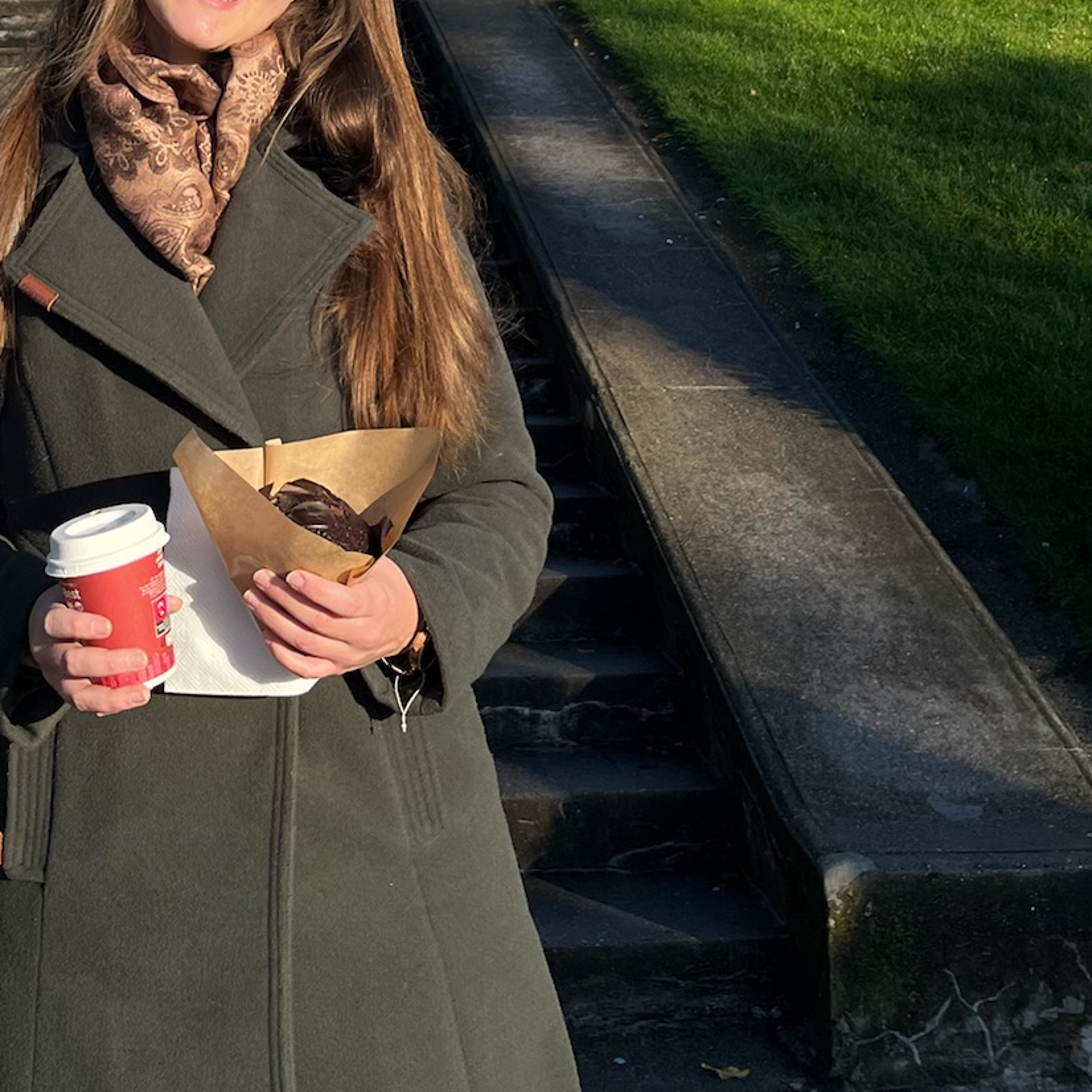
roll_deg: +0.9
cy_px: -230
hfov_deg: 29.5
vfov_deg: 26.6
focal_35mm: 57
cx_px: 251
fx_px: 2034
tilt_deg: +15.8
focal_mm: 5.1
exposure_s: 1/2825
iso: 50
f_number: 1.6
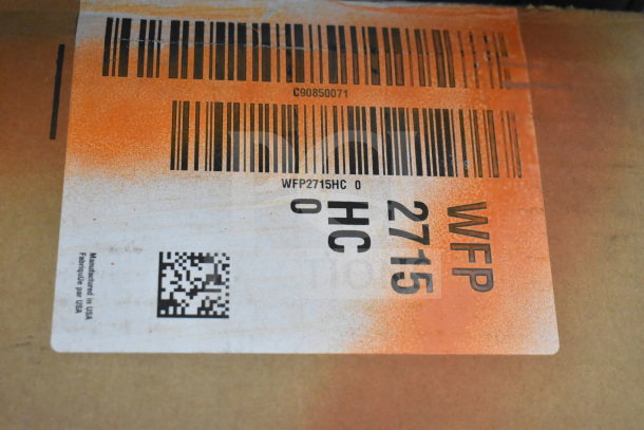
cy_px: 215
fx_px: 1074
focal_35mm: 60
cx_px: 322
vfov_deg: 22.6
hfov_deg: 33.4
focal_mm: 40
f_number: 4.8
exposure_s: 1/60
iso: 5000
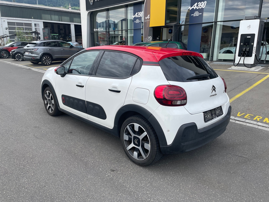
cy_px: 101
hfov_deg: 67.3
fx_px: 202
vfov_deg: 53.1
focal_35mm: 26
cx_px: 134
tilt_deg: -15.4
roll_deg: +1.1
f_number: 1.6
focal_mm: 4.2
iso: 32
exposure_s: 1/1092
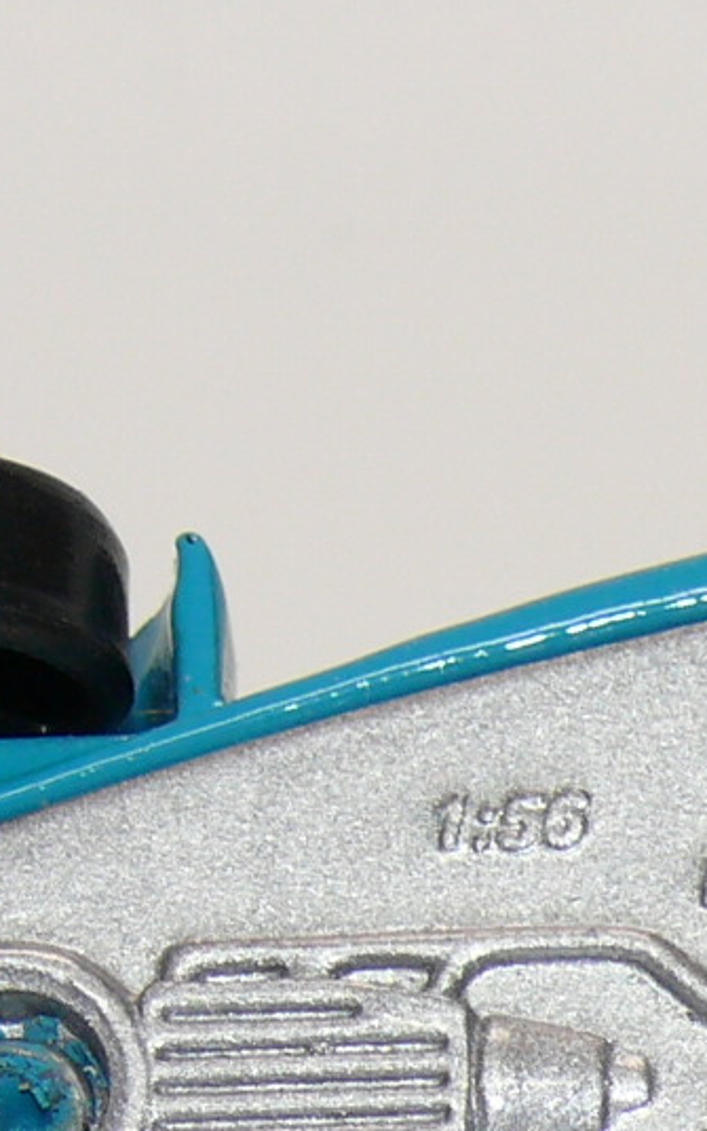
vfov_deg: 6.4
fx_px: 10050
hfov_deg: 4.0
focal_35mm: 326
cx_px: 882
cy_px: 1180
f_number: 4
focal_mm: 13.4
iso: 100
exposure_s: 1/30
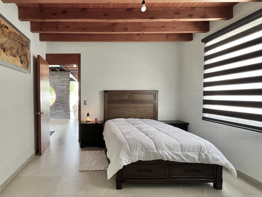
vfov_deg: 74.7
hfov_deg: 88.4
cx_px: 91
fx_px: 129
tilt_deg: -2.5
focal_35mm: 17
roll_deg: -0.4
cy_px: 102
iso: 160
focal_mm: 1.57
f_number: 1.8
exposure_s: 1/120
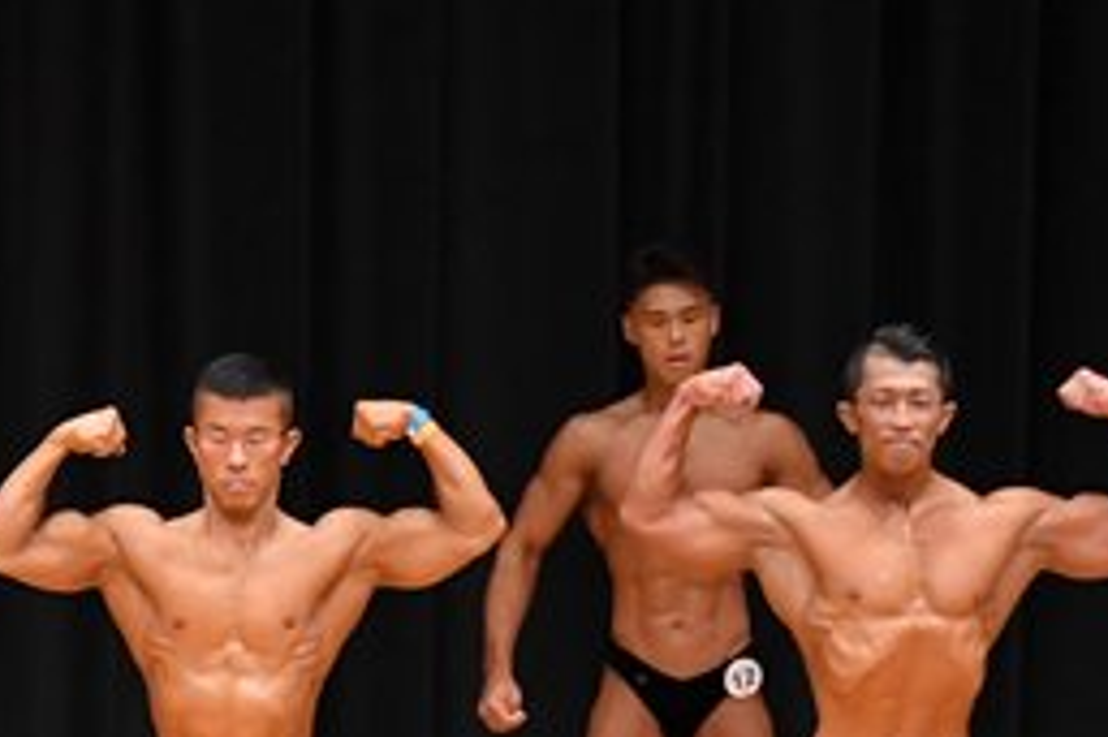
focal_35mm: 443
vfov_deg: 3.1
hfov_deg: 4.6
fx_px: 13625
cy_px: 569
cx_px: -50
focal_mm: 98
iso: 4000
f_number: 5.6
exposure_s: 1/400
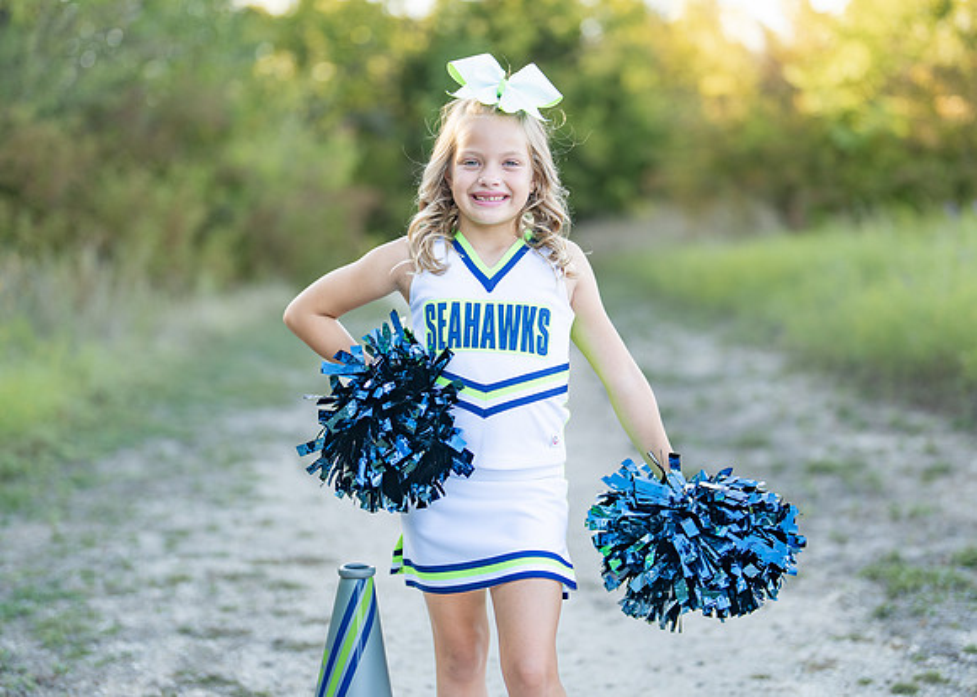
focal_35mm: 62
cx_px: 507
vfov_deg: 23.0
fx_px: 1716
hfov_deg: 31.8
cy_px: 338
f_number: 1.2
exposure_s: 1/800
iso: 100
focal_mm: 50
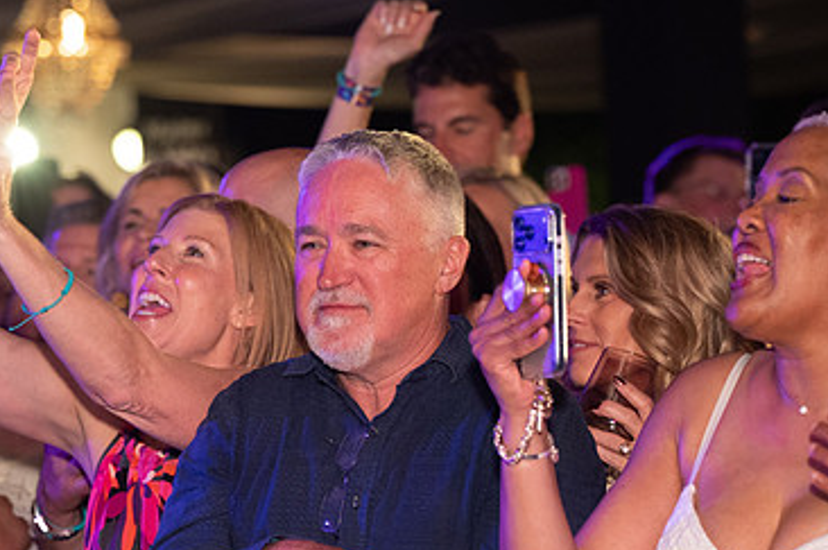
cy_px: 364
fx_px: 4847
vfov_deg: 6.5
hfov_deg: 9.8
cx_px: 292
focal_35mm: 211
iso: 3200
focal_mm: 133
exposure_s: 1/125
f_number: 4.5
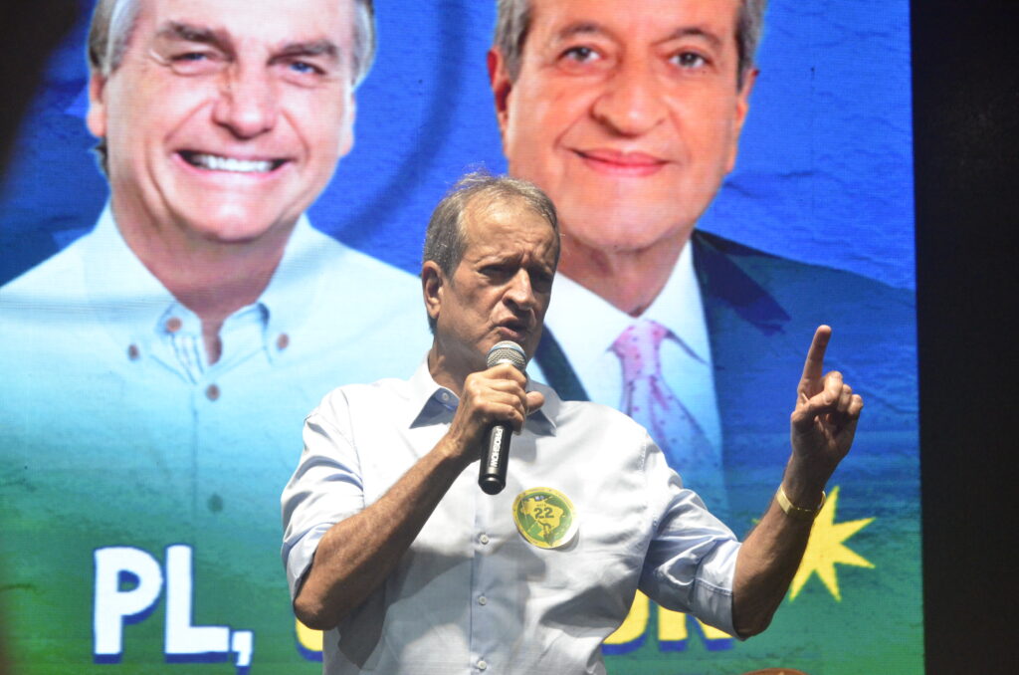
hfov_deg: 22.0
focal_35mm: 93
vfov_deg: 14.6
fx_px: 2627
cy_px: 338
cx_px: 510
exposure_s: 1/250
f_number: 7.1
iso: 4000
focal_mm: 62
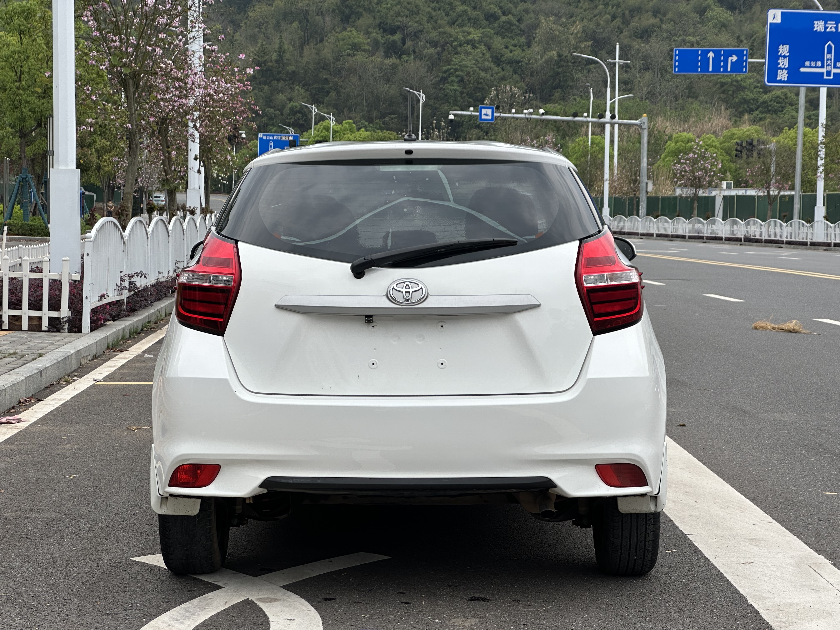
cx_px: 420
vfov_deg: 19.1
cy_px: 315
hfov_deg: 25.3
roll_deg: -0.5
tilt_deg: -1.8
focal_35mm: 77
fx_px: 1869
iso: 32
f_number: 2.8
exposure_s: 1/227
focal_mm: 9
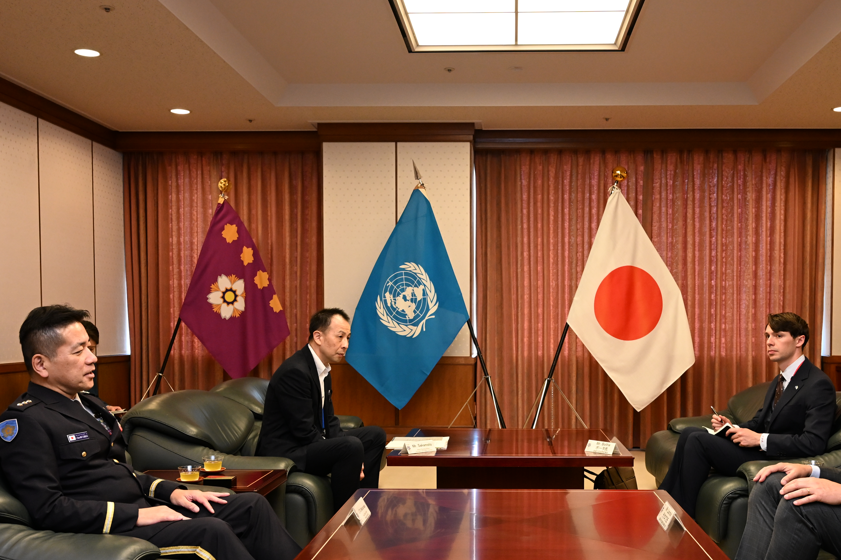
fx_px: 928
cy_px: 361
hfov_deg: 48.5
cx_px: 503
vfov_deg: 33.4
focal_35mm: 40
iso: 2500
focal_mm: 27.5
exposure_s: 1/200
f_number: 5.6
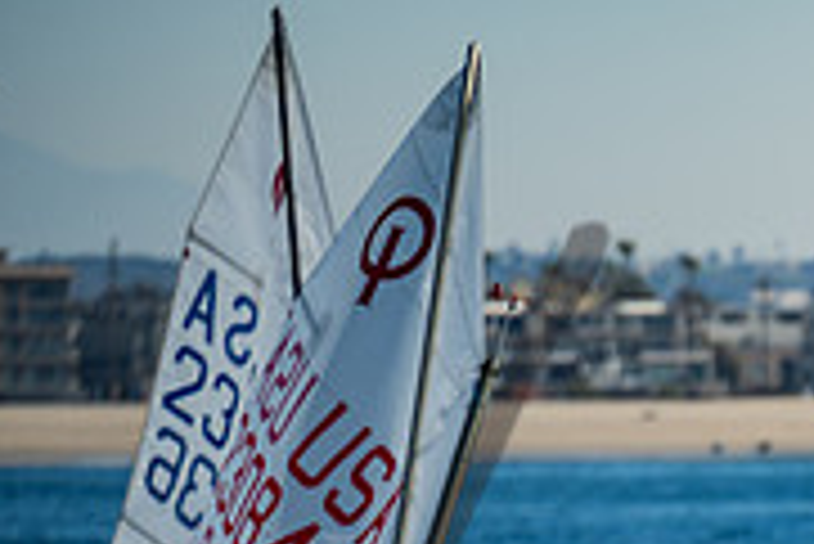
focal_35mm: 640
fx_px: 14482
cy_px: 865
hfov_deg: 3.2
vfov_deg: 2.1
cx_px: 1250
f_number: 6.3
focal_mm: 200
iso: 100
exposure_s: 1/320
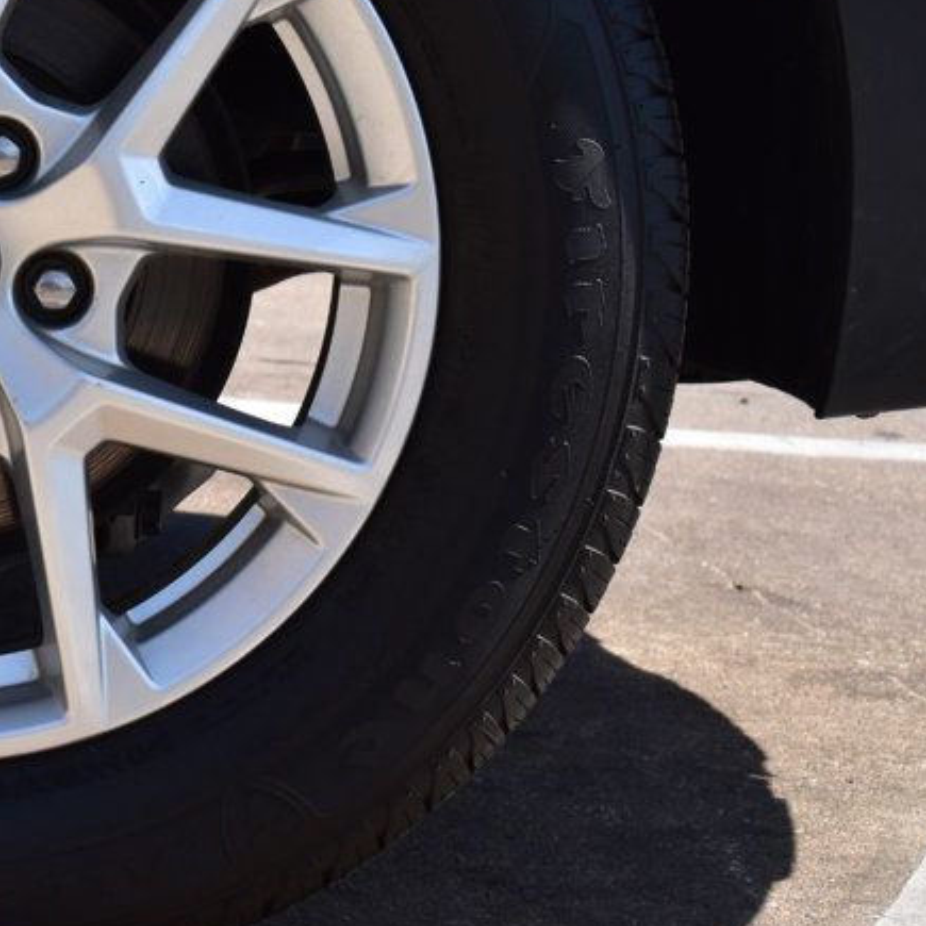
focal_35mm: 165
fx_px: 4994
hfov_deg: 10.5
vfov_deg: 10.6
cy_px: 319
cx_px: -70
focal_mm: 55
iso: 400
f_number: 11
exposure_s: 1/400
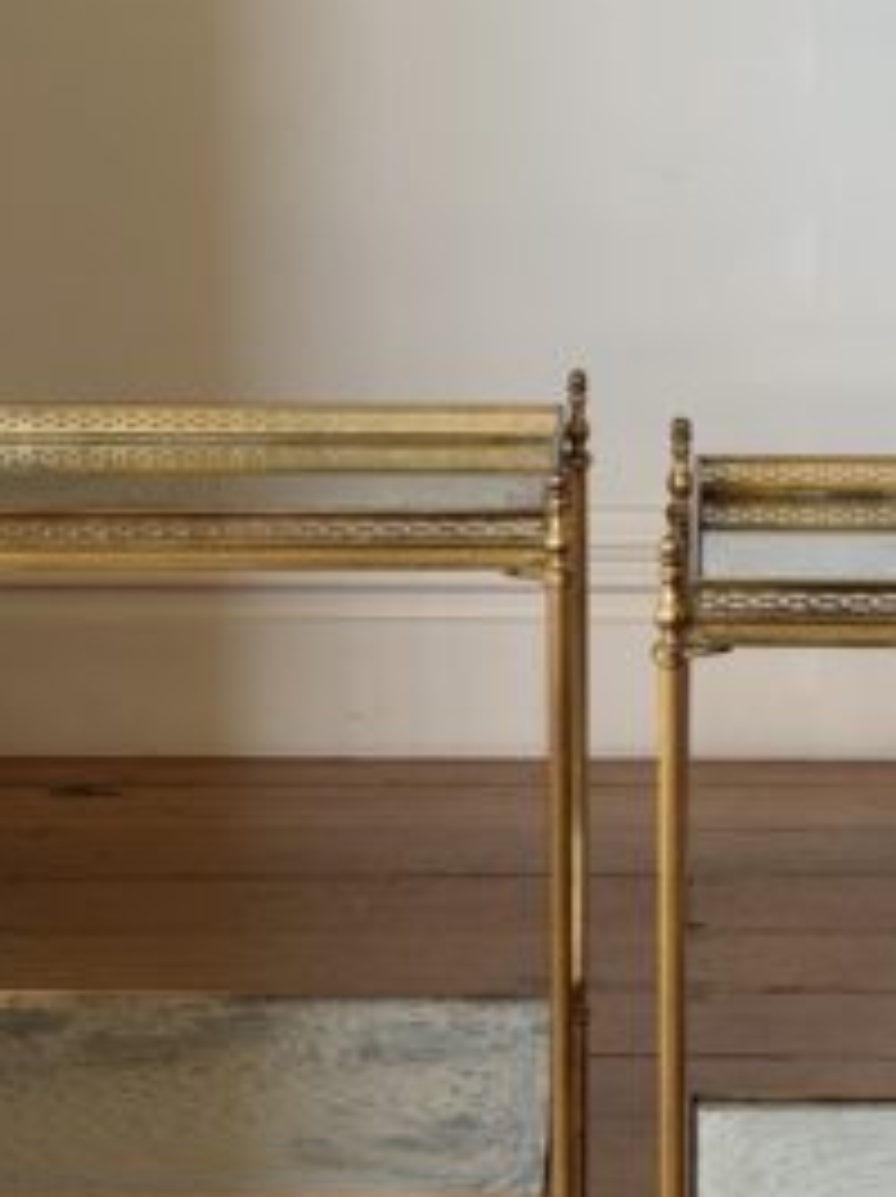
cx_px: 653
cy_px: 576
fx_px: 3837
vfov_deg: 17.7
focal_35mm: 111
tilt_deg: -10.9
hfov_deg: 13.3
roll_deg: -0.9
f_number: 1.78
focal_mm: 6.76
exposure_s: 1/121
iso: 80
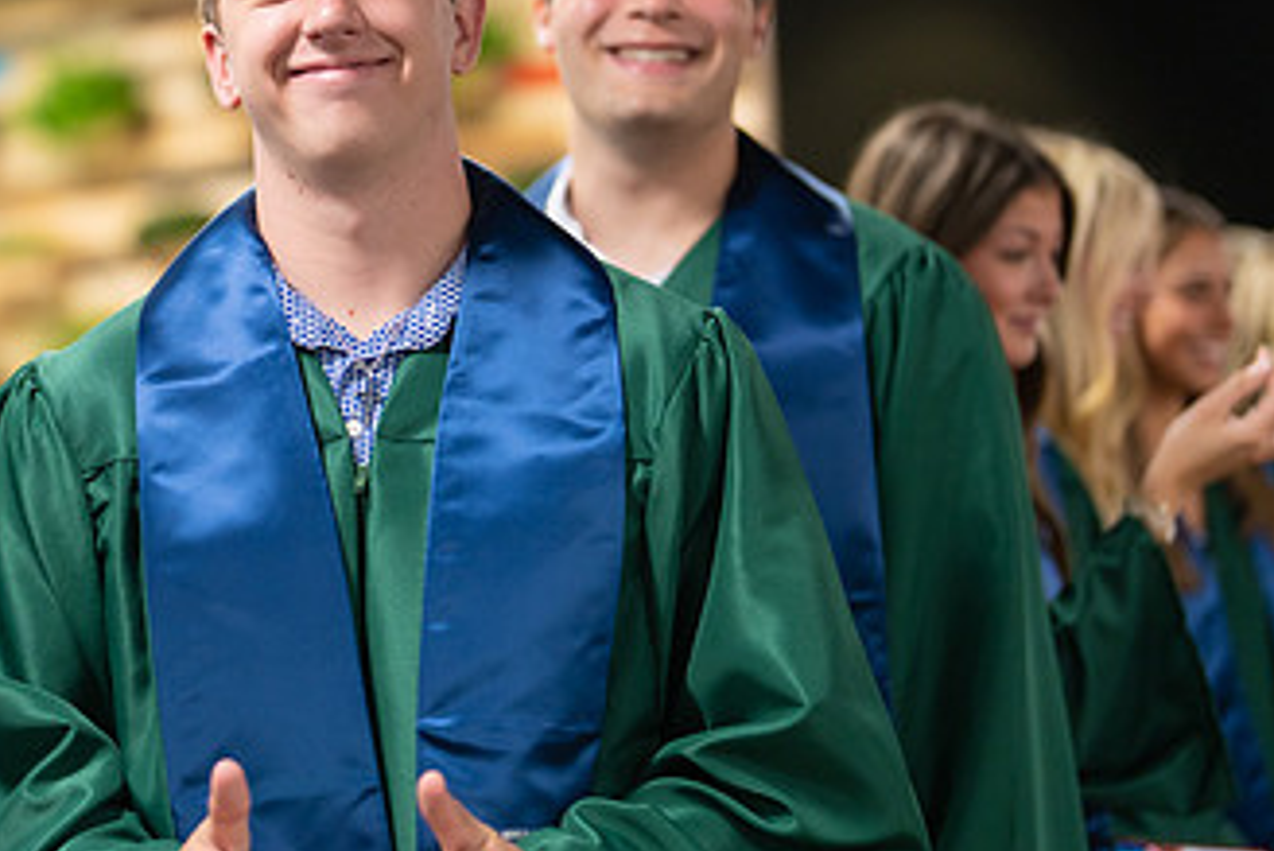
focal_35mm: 92
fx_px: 3257
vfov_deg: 14.8
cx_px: 334
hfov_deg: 22.0
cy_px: 278
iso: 320
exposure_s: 1/320
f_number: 1.2
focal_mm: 50
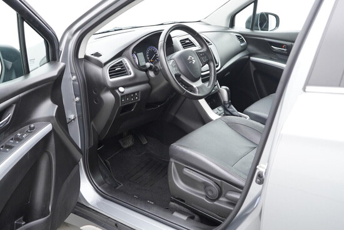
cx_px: 172
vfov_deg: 36.9
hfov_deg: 53.1
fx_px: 344
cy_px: 115
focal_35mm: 36
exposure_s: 1/40
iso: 250
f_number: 2.8
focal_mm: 24
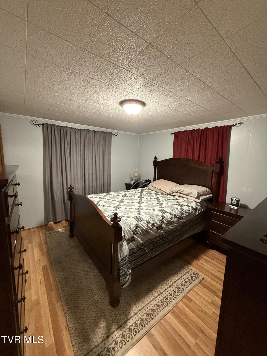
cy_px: 178
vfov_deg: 102.1
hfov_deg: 85.7
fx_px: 144
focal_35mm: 14
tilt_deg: -6.4
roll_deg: -2.0
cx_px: 134
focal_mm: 2.22
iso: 500
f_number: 2.2
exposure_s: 1/60
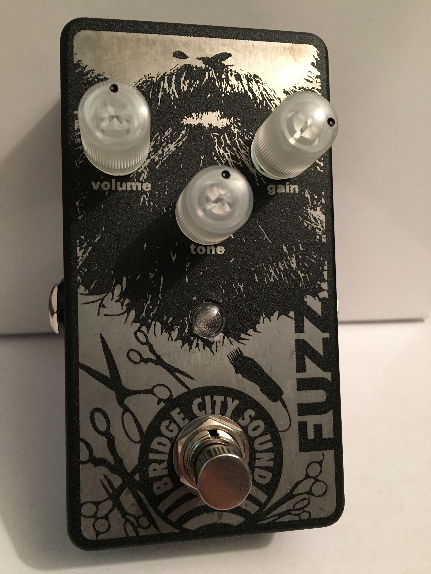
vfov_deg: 61.7
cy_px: 287
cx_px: 216
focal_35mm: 29
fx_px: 481
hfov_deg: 48.2
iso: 200
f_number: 2.2
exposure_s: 1/17
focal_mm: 4.15
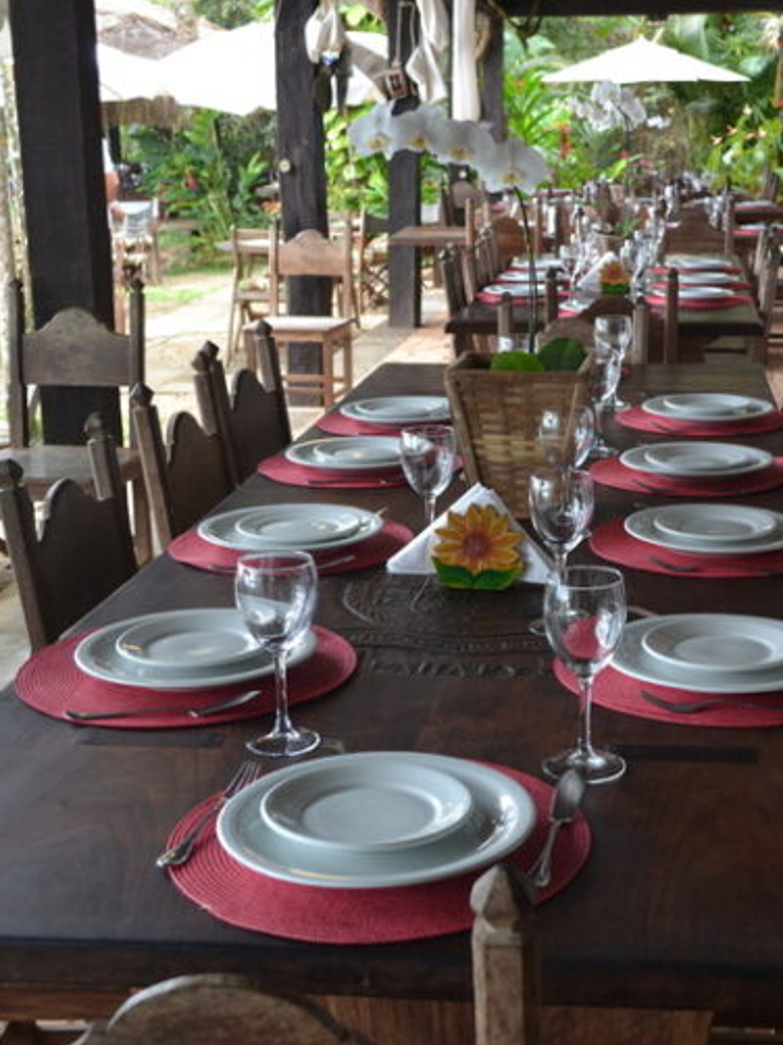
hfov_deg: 27.2
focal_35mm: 53
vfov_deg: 36.2
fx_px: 1600
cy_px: 514
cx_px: 575
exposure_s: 1/100
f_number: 5
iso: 400
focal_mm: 24
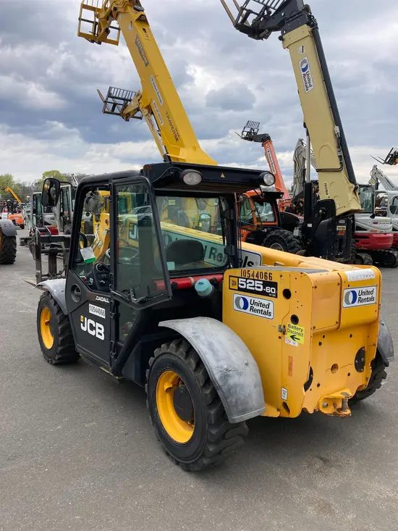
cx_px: 199
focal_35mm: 28
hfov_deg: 49.8
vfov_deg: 63.4
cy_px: 266
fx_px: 429
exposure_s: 1/1033
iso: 20
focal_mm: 3.99
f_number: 1.8
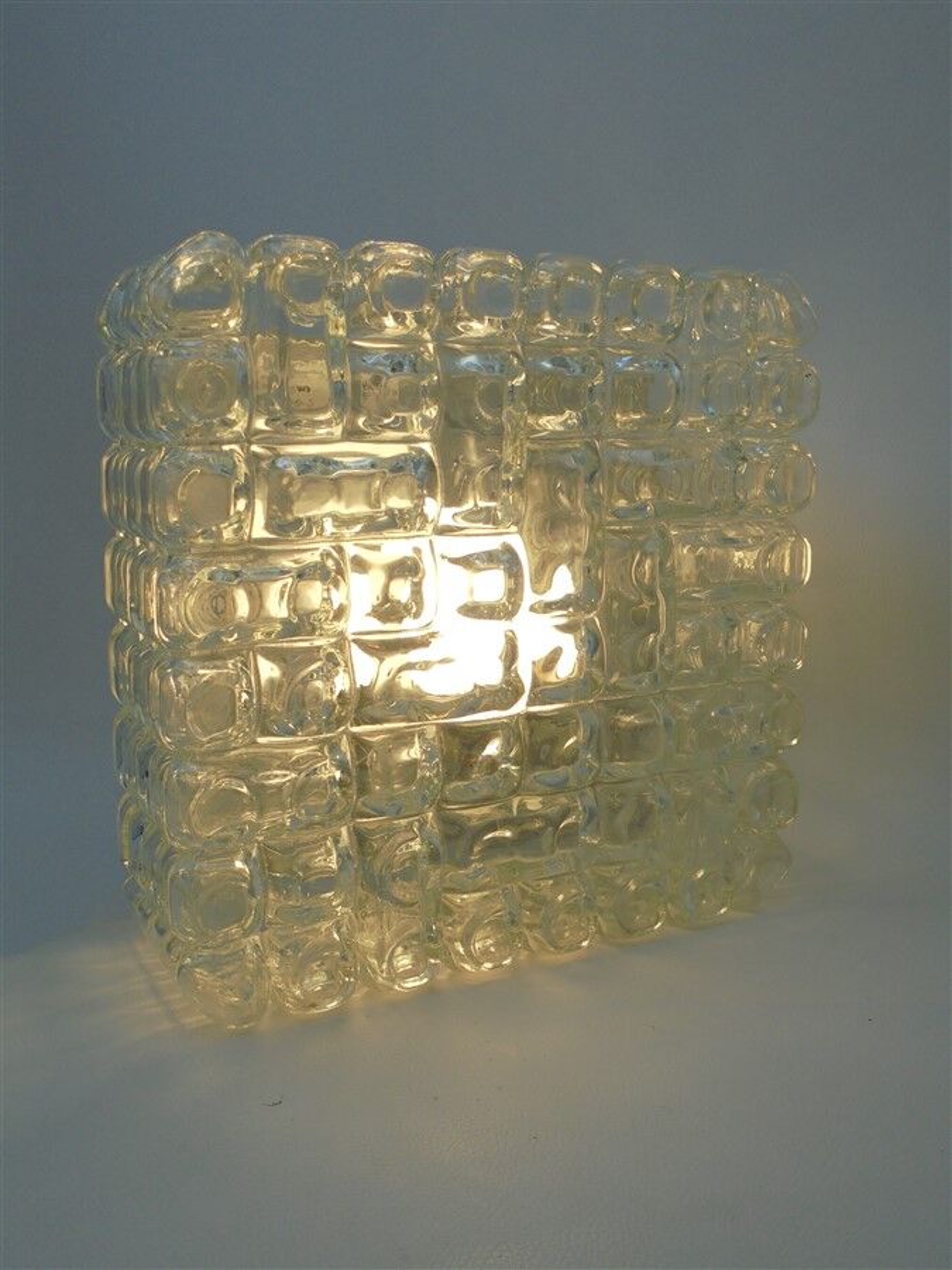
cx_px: 476
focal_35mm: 34
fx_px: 1247
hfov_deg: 41.8
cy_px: 635
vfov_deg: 54.0
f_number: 4
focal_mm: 6.1
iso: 100
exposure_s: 1/200
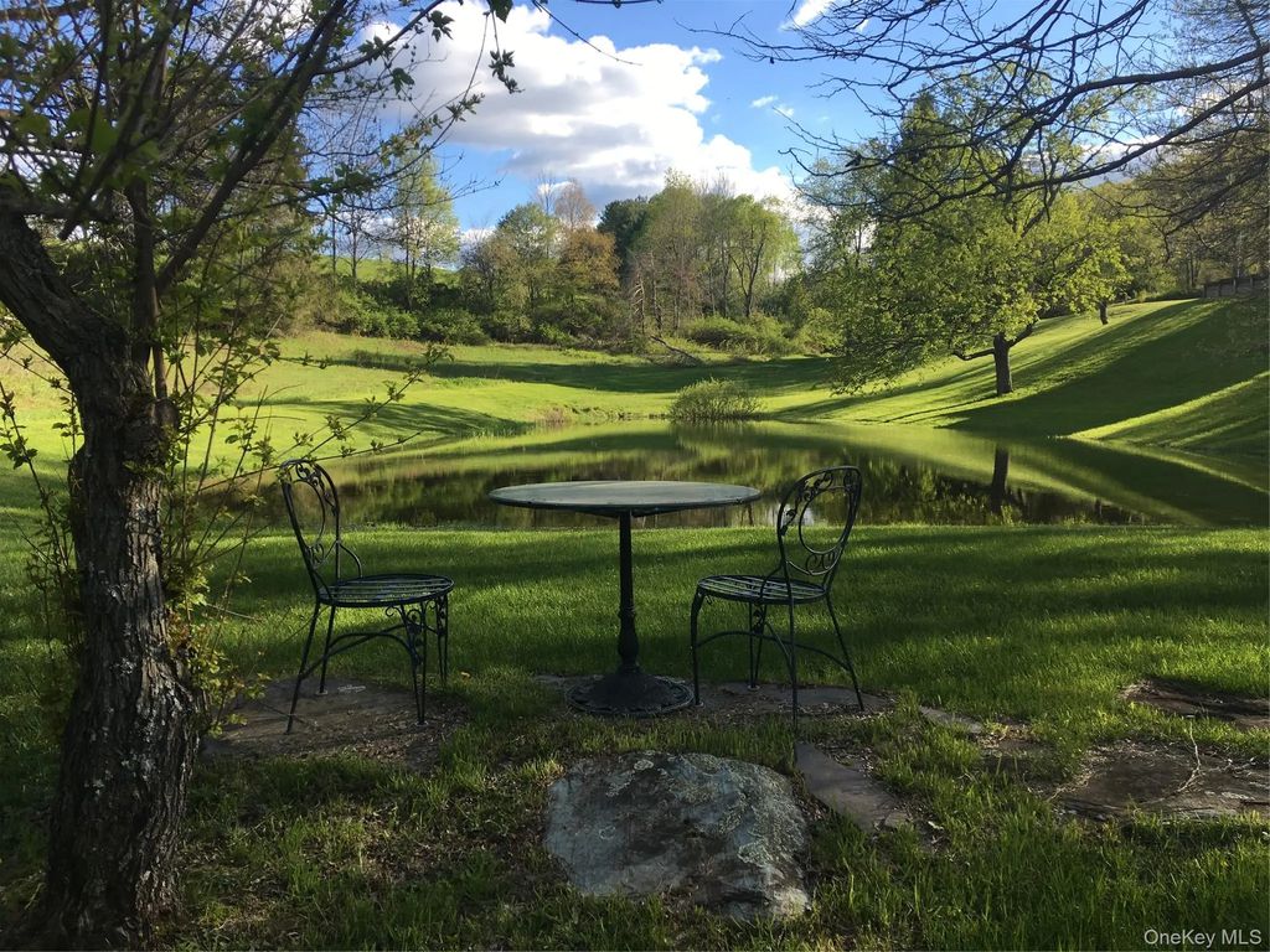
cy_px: 476
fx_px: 1064
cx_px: 635
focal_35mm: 29
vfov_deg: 48.2
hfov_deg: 61.7
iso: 25
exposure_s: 1/641
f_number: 2.2
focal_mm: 4.15
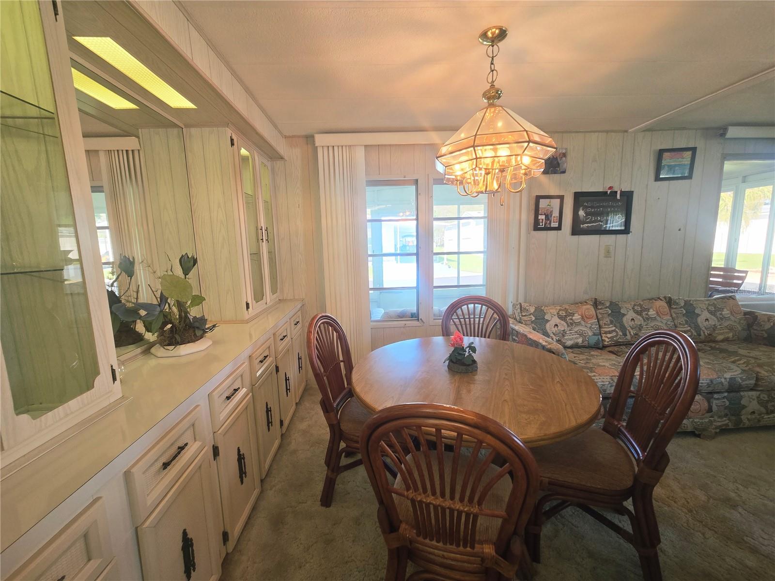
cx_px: 388
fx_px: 291
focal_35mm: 13
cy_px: 290
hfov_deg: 106.2
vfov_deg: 89.9
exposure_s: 1/60
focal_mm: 2.2
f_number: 2.2
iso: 125
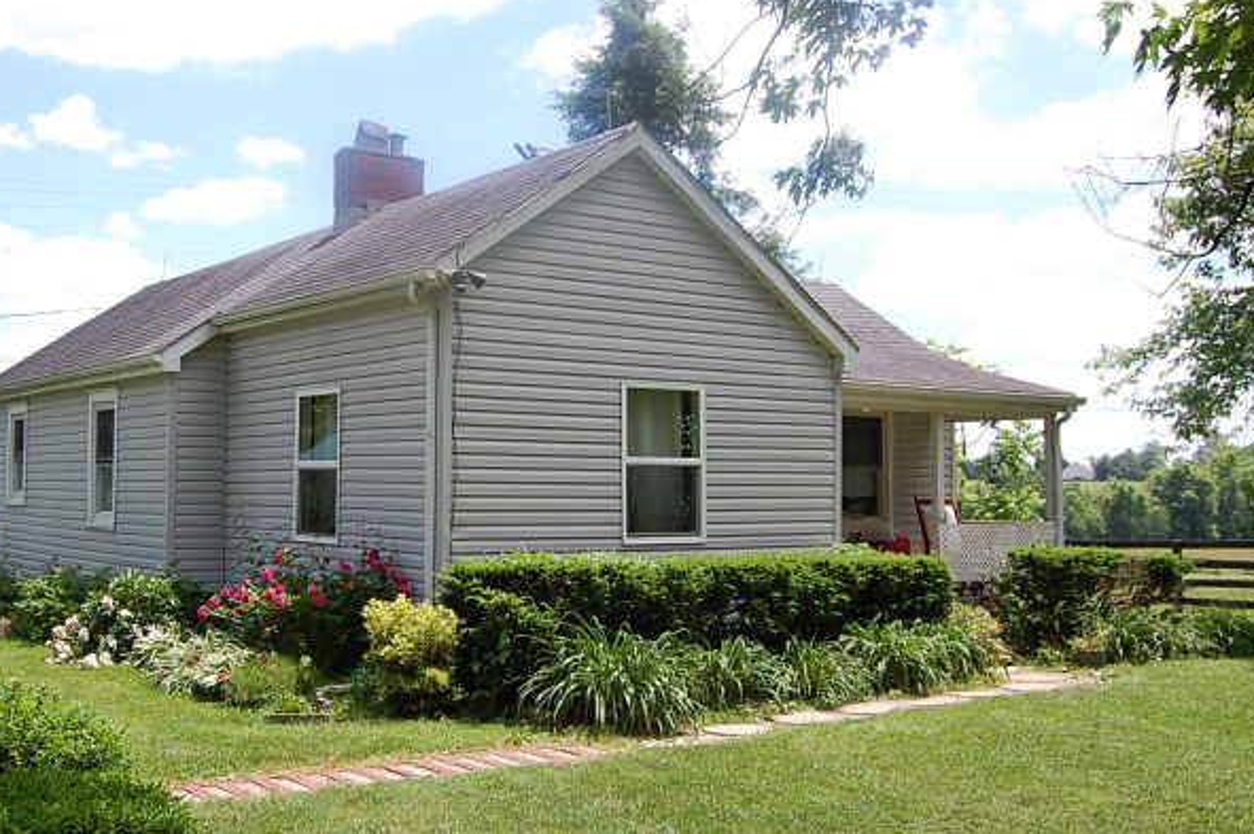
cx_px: 469
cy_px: 416
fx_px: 1462
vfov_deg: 31.8
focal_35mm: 42
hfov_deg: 46.0
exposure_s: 1/250
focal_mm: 22
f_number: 8
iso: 200
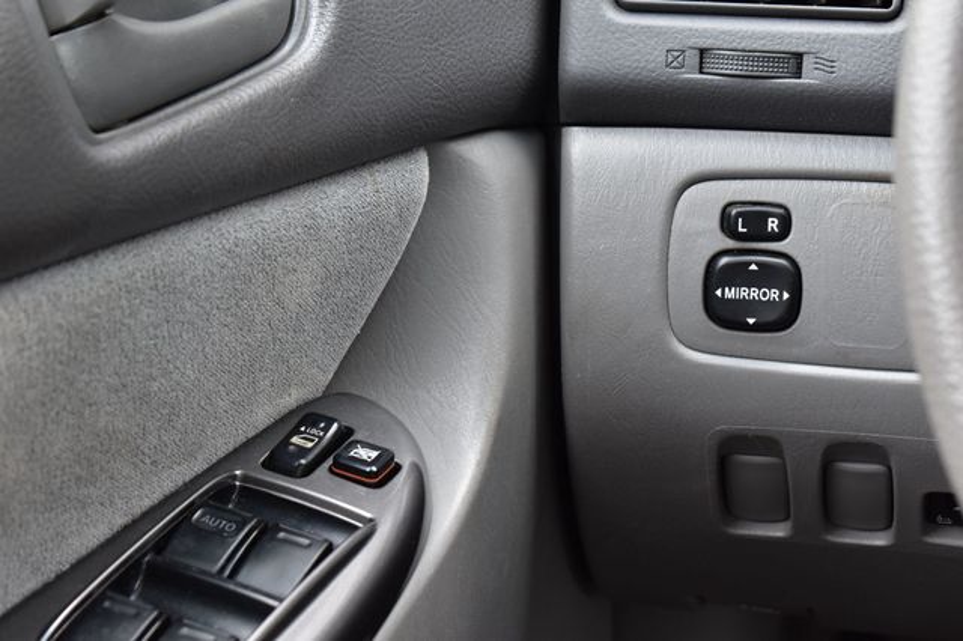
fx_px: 2206
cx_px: 482
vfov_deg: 16.5
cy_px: 320
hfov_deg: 24.6
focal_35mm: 82
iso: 400
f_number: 7.1
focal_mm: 55
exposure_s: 1/25
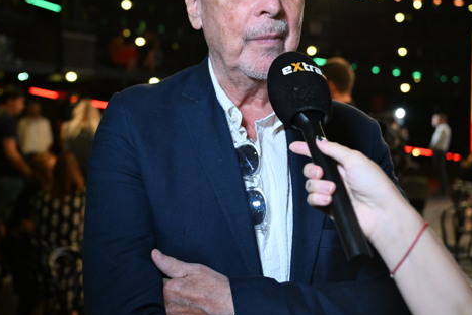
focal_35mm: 44
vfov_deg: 30.6
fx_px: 573
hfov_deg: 44.7
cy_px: 123
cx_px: 207
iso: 6400
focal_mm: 29.5
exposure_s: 1/400
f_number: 2.8
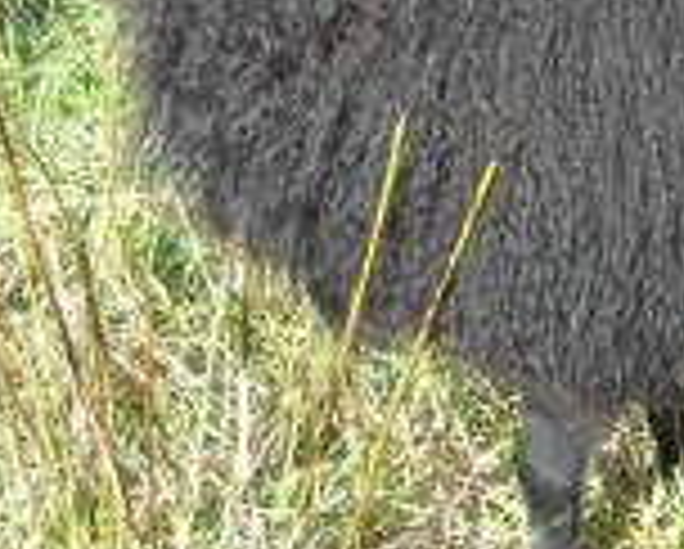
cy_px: -14
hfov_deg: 9.8
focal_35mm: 195
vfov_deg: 7.9
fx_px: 3953
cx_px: 747
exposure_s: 1/141
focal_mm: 11.02
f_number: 3.7
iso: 64
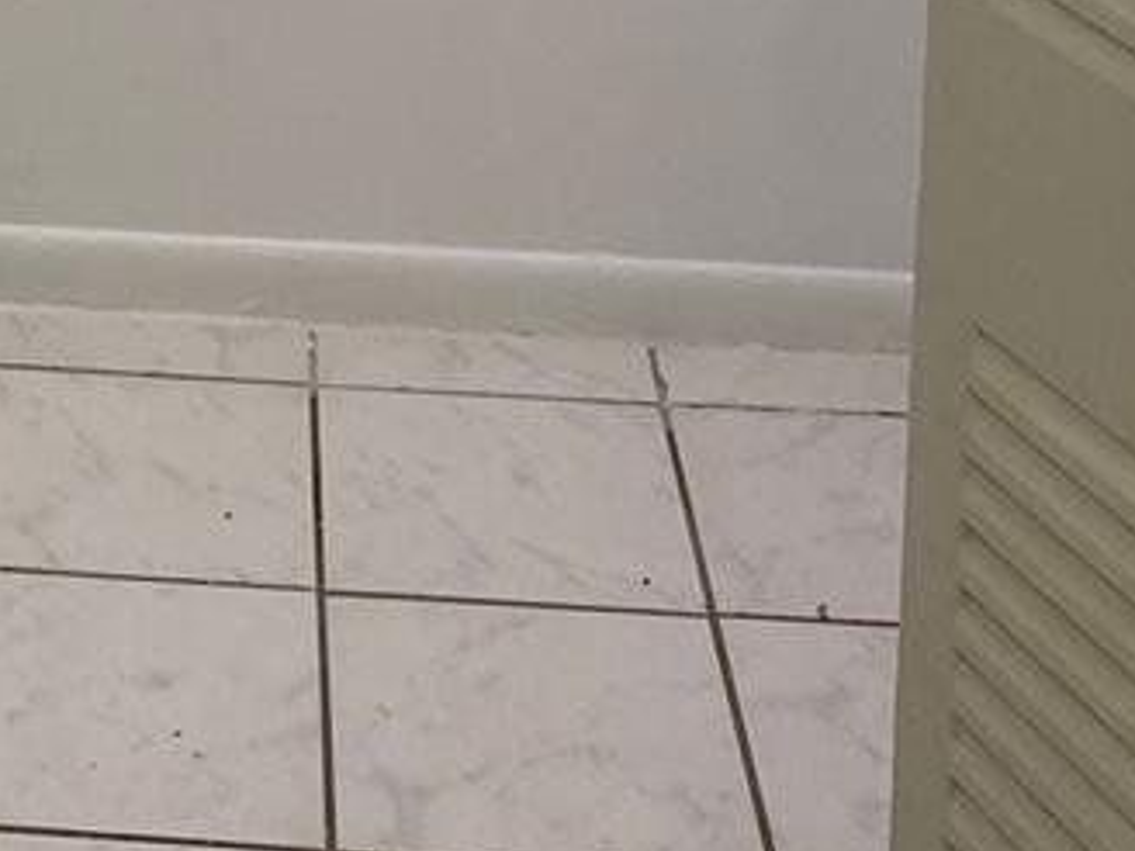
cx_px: -145
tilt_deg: -8.8
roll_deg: -0.9
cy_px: -820
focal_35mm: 95
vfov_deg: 13.5
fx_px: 3115
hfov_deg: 19.7
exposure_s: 1/120
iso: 125
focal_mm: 4.25
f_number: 1.8
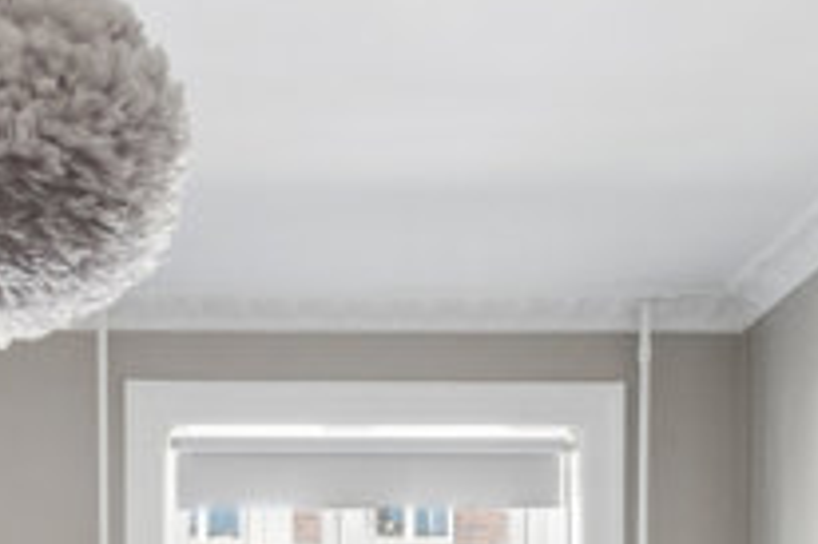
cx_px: 107
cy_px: 911
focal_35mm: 70
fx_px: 1589
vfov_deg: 16.8
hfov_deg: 28.0
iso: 200
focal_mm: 12
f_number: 10
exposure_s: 1/6
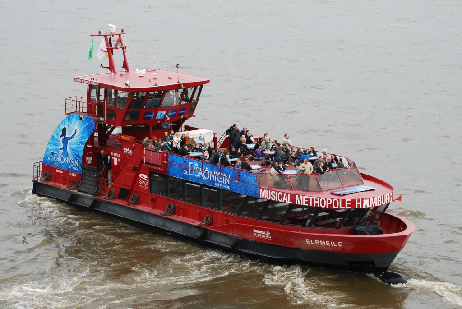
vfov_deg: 14.7
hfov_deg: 21.9
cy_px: 154
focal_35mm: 93
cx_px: 231
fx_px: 1195
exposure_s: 1/125
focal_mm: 62
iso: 220
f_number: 5.3
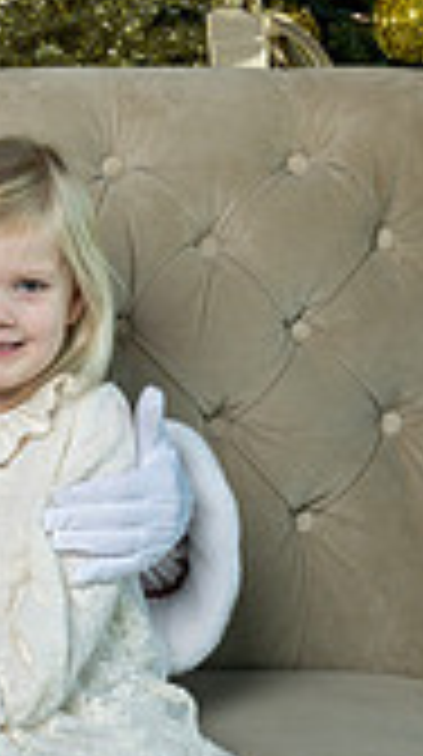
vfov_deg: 13.7
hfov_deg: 7.4
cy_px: 614
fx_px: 3123
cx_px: -486
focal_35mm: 156
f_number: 7.1
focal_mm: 43
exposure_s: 1/60
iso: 400
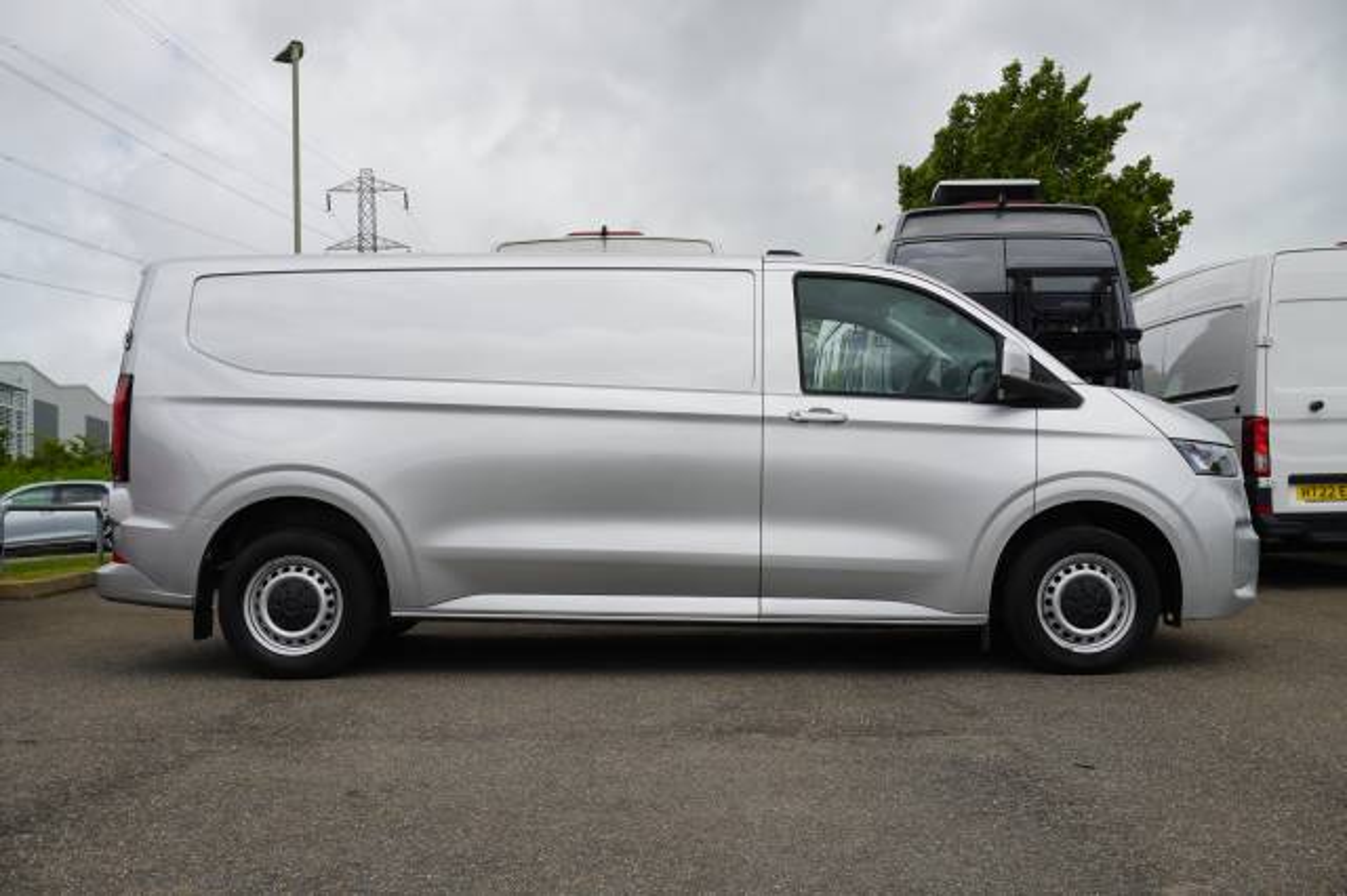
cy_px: 448
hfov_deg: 51.3
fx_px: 1402
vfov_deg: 35.5
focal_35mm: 38
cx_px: 674
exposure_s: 1/125
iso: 100
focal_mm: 25
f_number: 8
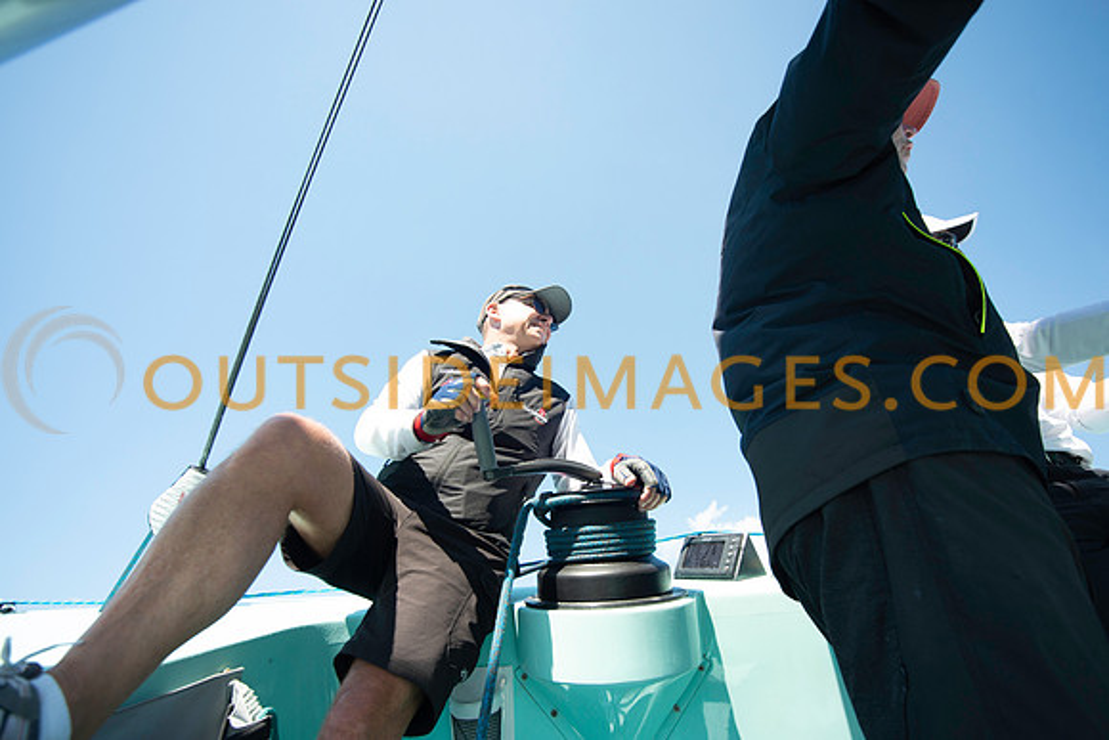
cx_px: 554
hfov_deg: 95.1
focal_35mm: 16
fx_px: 508
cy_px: 406
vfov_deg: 72.0
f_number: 5.6
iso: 250
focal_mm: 15
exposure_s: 1/640
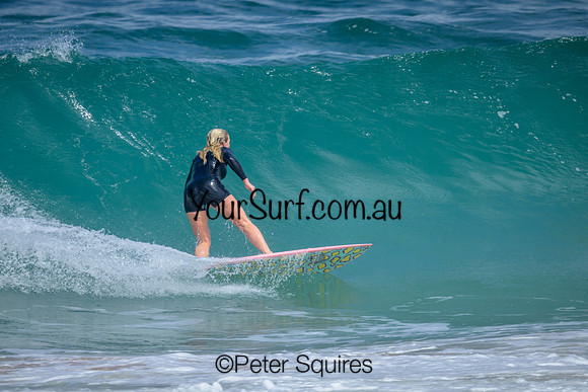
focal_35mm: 1095
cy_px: 205
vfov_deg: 1.3
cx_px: 286
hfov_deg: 1.9
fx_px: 17894
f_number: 6.3
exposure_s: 1/2500
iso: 320
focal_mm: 800
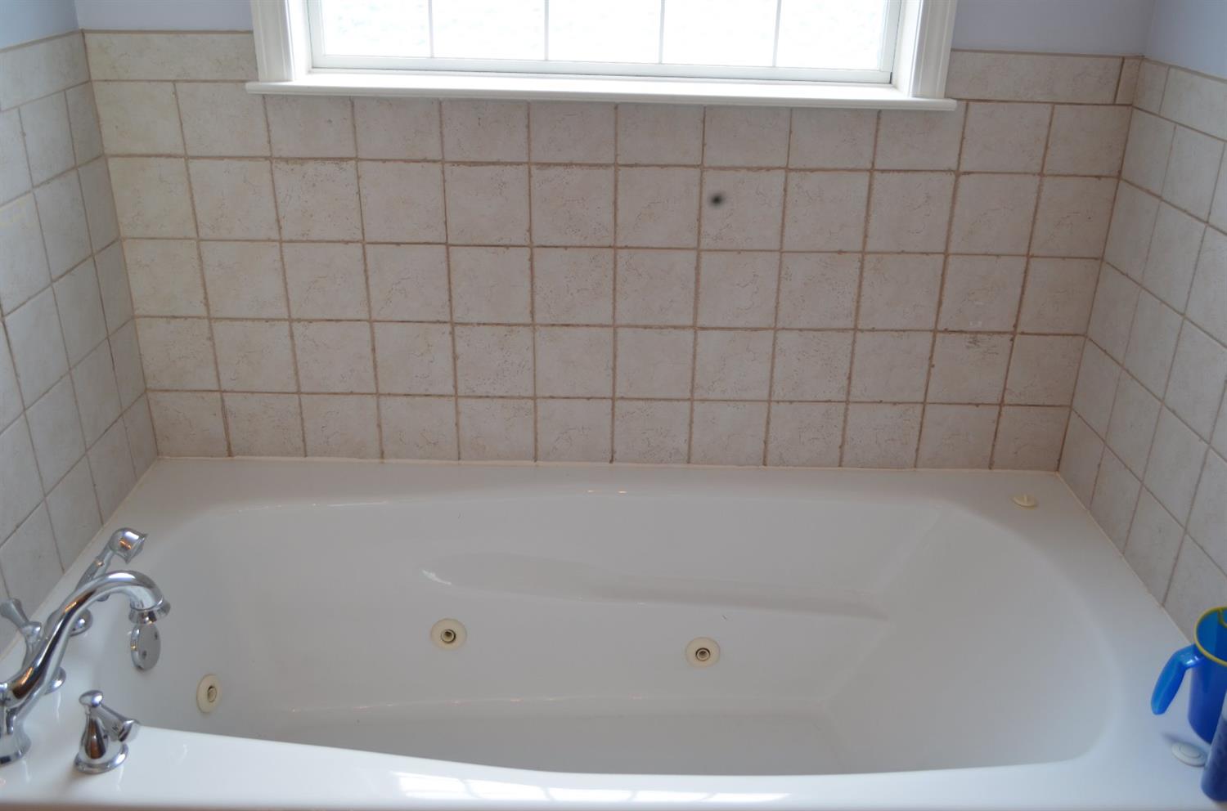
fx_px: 1122
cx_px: 614
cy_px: 406
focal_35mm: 33
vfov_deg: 39.8
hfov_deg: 57.3
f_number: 5
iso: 400
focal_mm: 22
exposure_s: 1/100
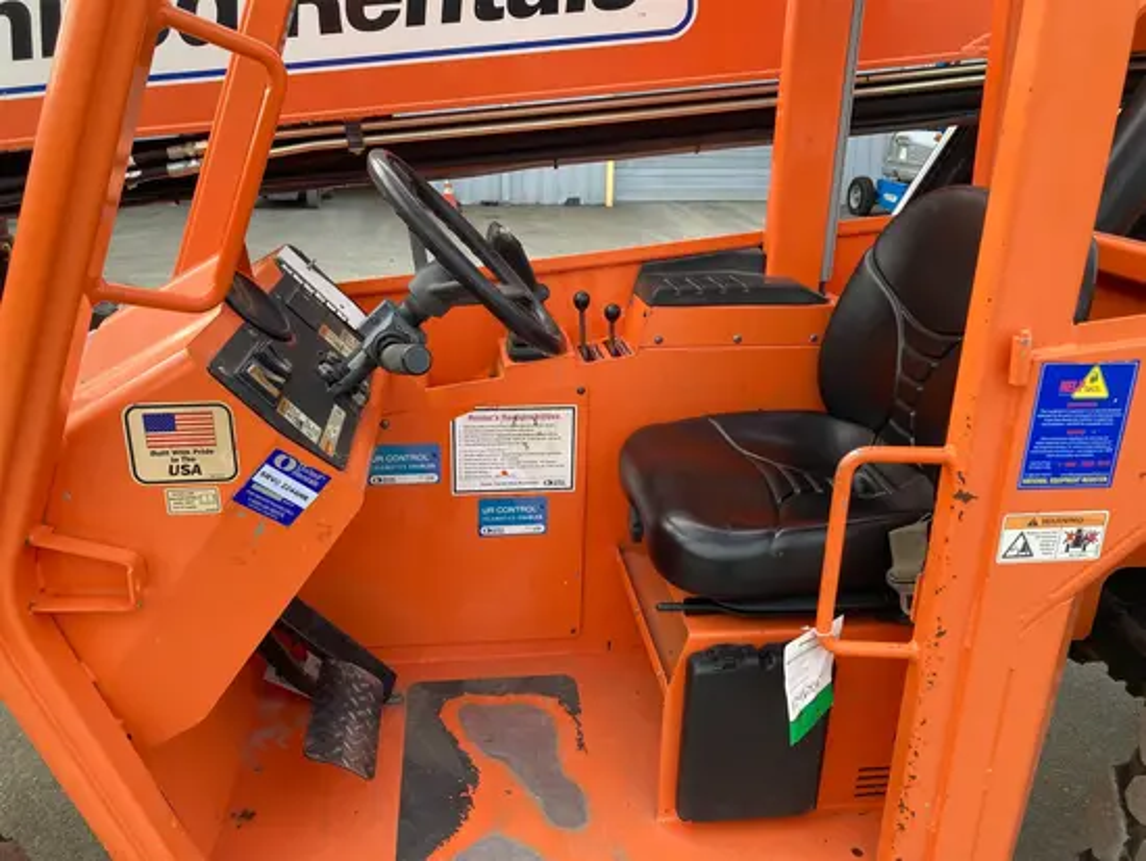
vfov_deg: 49.8
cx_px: 573
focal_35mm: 28
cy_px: 430
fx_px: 927
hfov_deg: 63.4
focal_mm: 3.99
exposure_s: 1/239
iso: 20
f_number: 1.8
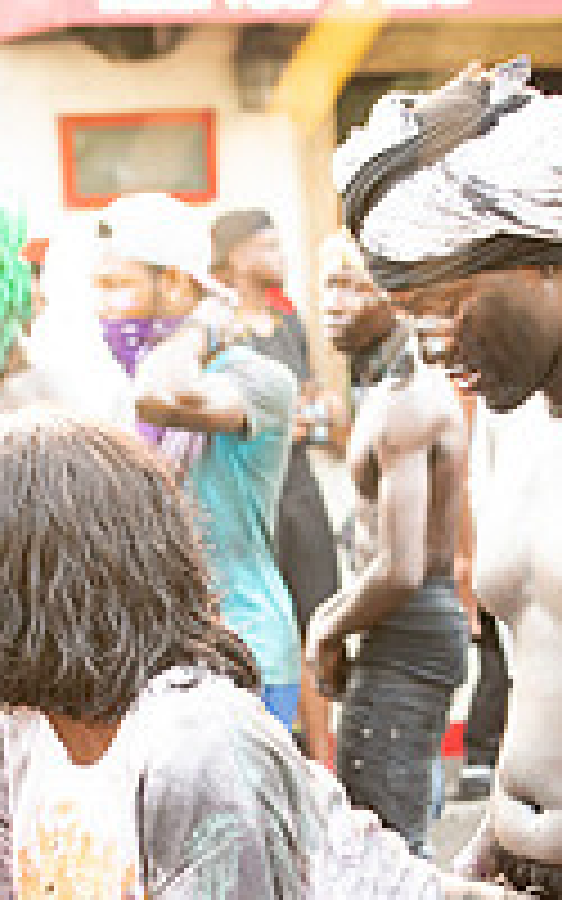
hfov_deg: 8.2
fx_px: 3921
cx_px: 290
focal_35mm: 160
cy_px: 846
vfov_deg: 13.0
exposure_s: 1/200
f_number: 5
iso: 2800
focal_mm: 70
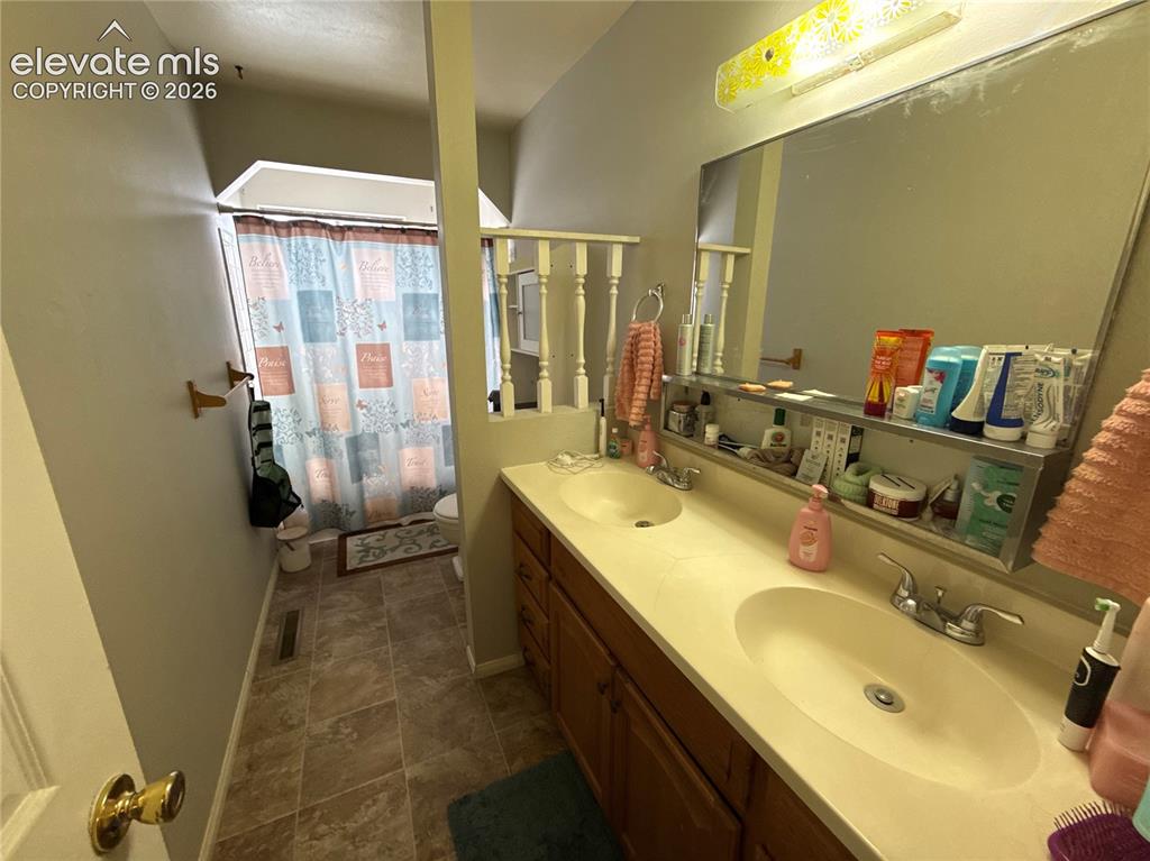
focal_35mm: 14
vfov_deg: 85.6
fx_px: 465
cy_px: 430
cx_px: 575
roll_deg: +0.6
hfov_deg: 102.1
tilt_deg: -14.9
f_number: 2.2
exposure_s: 1/99
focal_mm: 2.22
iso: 320
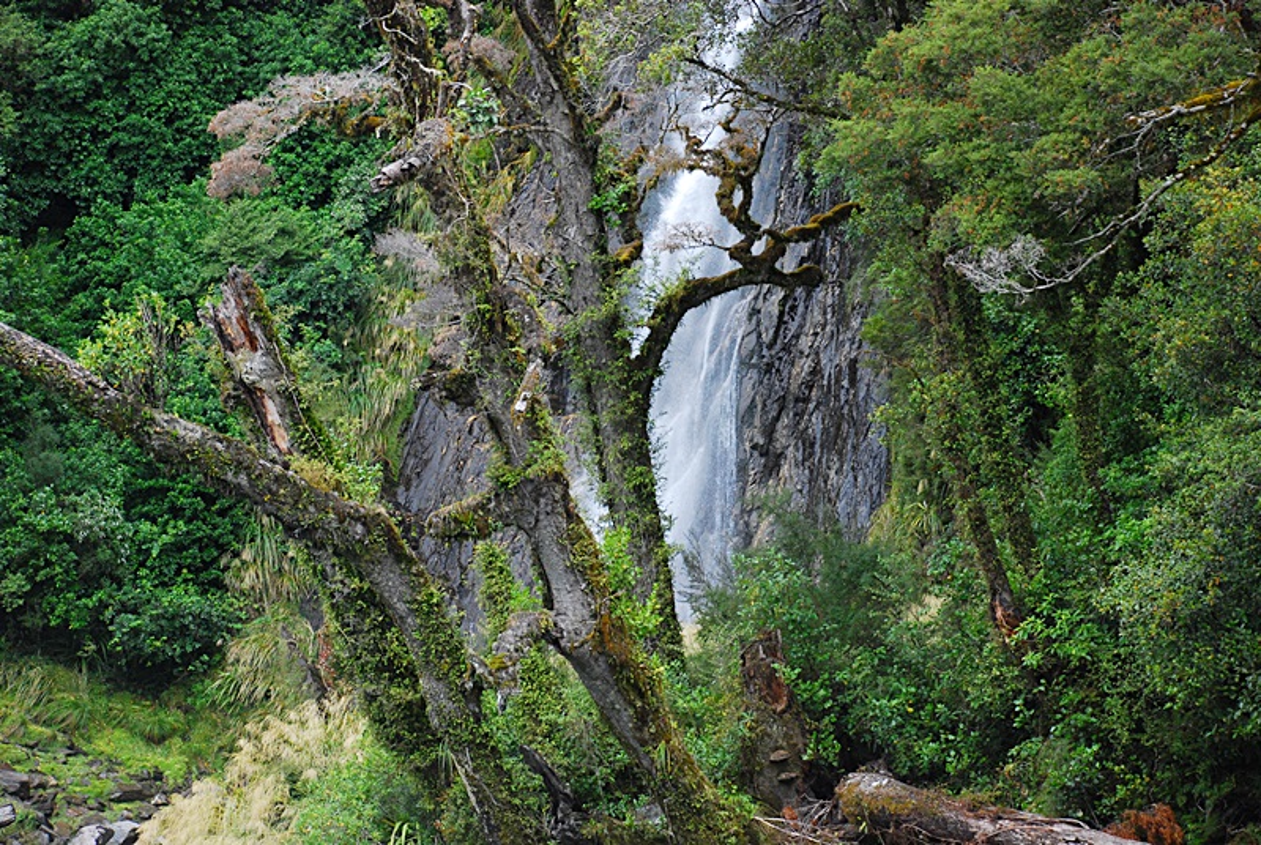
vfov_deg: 13.9
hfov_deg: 20.6
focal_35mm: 99
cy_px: 422
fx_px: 3473
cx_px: 630
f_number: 5.6
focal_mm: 66
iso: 400
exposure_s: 1/320
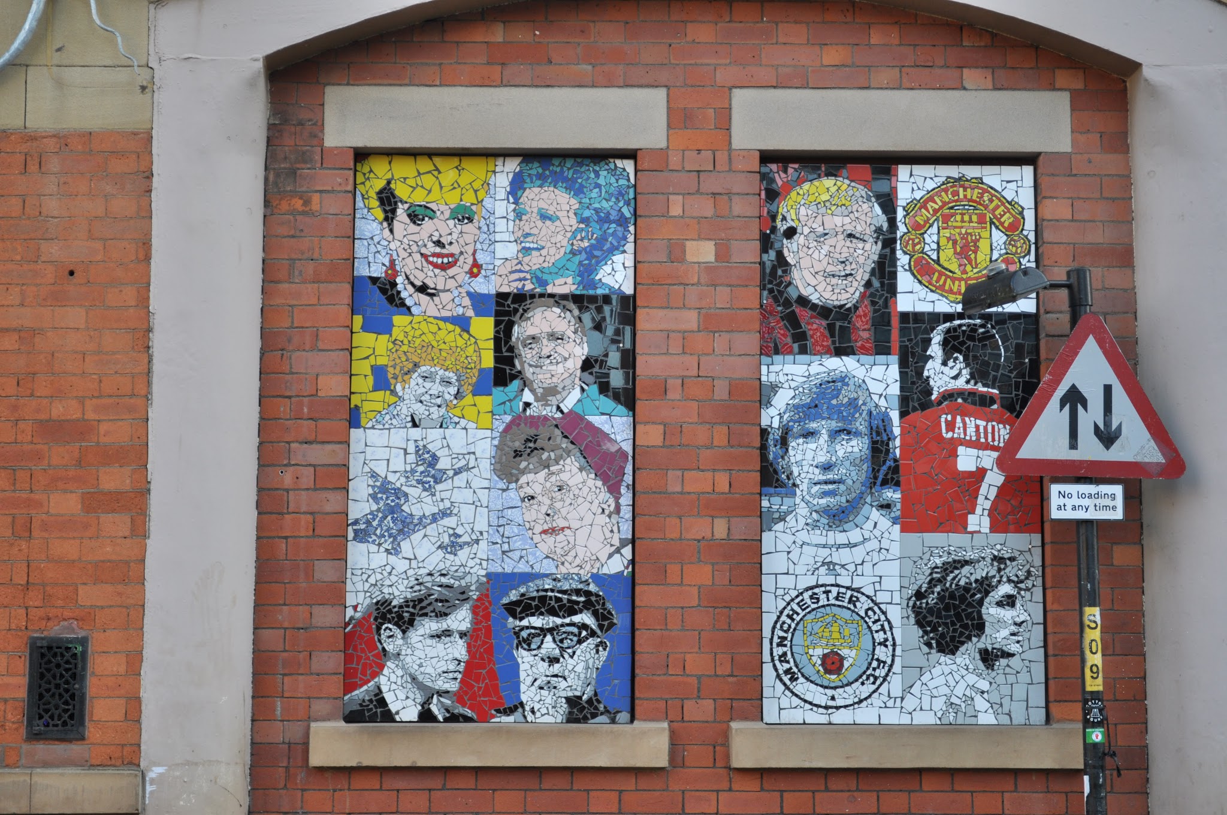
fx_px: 2298
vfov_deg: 20.1
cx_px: 614
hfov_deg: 29.9
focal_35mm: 68
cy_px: 408
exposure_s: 1/60
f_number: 5.3
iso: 200
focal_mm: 45
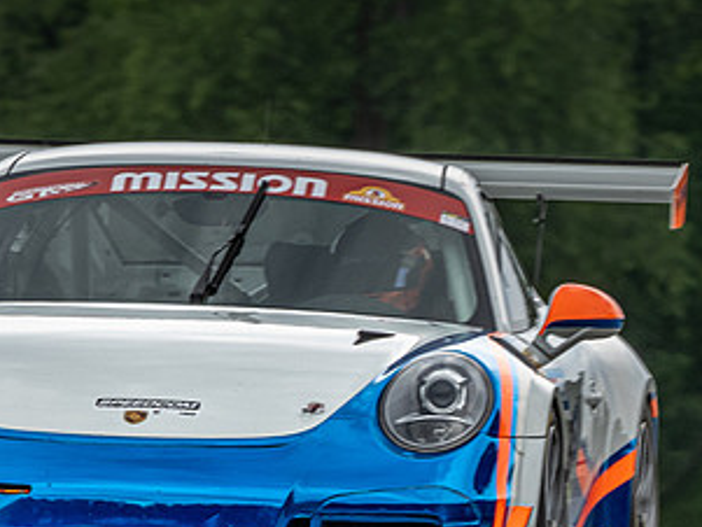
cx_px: 34
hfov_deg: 1.4
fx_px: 28383
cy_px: 484
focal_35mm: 1399
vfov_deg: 1.1
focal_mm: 300
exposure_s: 1/200
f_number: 9
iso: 320
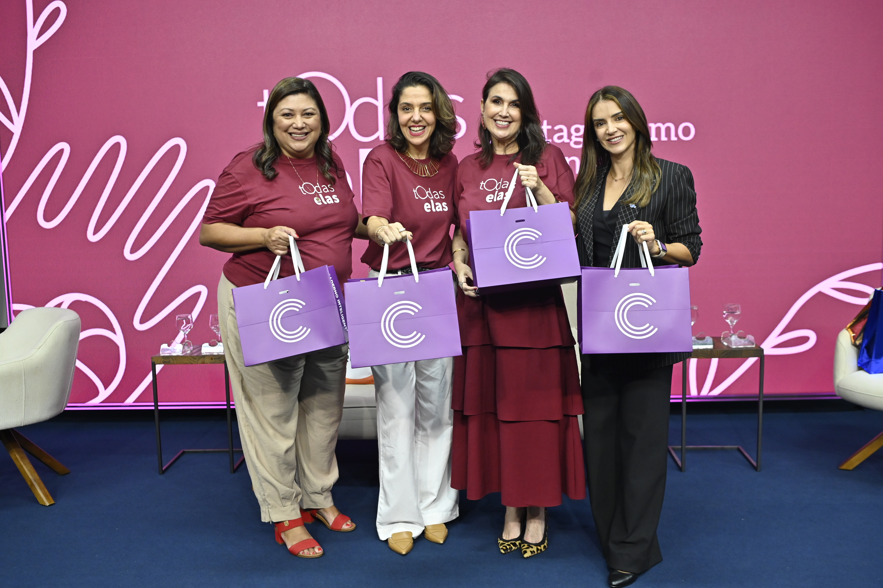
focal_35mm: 35
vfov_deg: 37.8
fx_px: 858
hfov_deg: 54.4
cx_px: 442
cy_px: 294
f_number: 4.5
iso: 2500
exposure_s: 1/160
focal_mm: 35
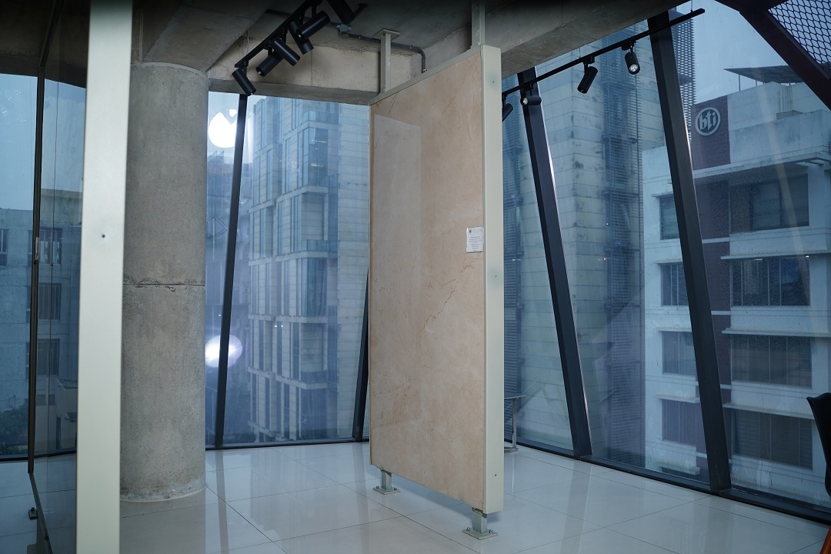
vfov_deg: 46.4
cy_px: 277
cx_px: 416
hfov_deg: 65.5
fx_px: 646
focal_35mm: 28
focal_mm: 28
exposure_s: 1/160
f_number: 2.8
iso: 320
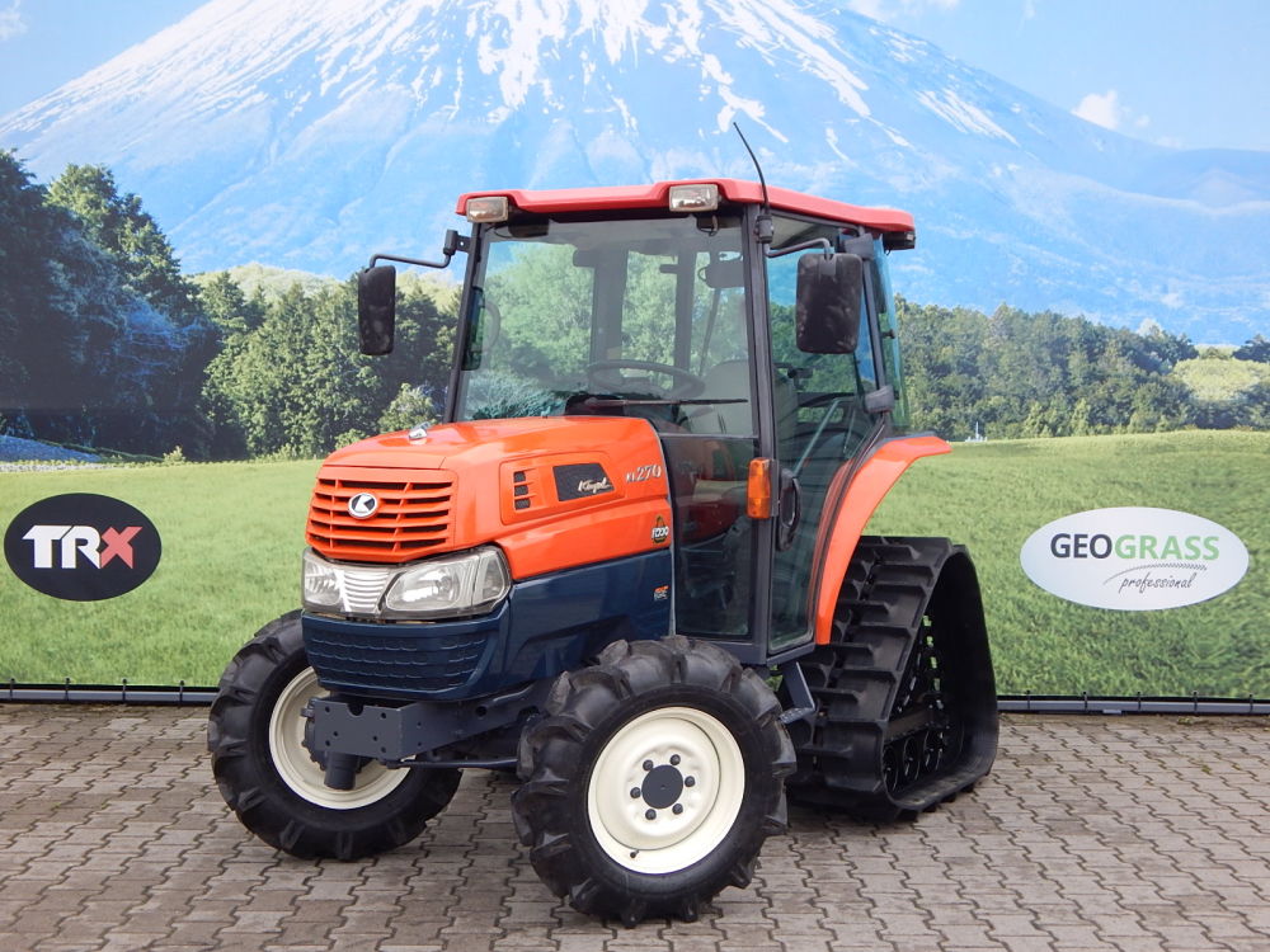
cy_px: 476
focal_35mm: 48
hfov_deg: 39.7
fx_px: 1761
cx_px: 635
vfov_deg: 30.3
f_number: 3.7
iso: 125
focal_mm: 8.6
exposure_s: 1/100
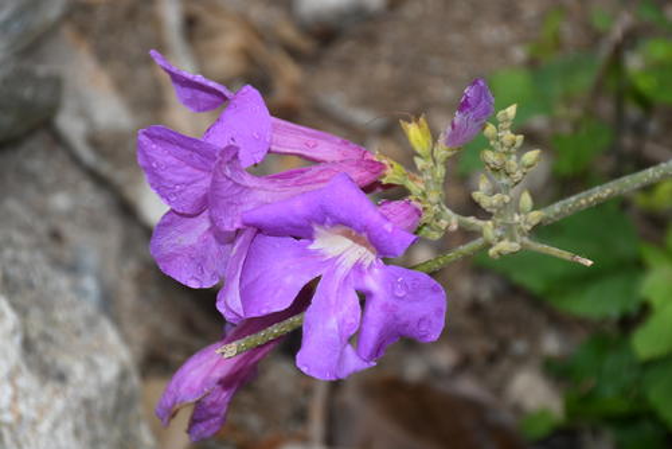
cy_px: 224
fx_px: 2521
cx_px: 336
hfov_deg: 15.2
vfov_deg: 10.2
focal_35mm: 135
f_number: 8
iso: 125
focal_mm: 90
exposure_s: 1/125
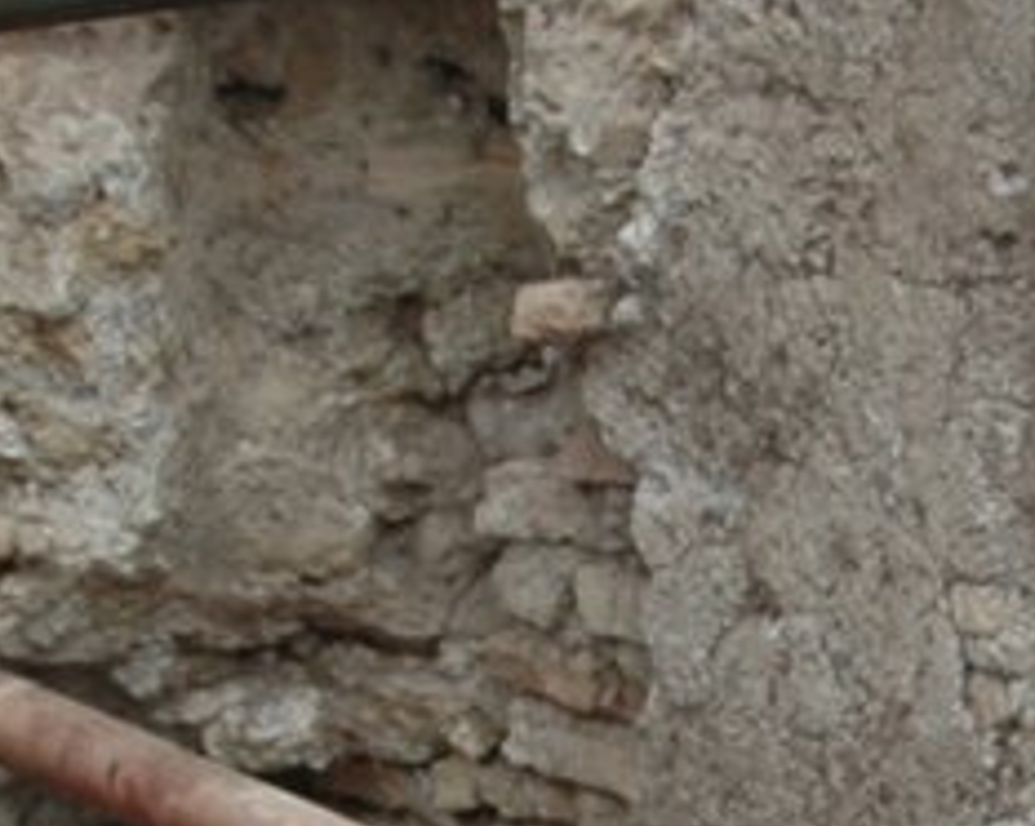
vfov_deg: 7.0
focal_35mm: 218
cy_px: 957
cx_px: 848
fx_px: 6672
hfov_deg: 8.8
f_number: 4
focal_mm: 24
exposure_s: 1/60
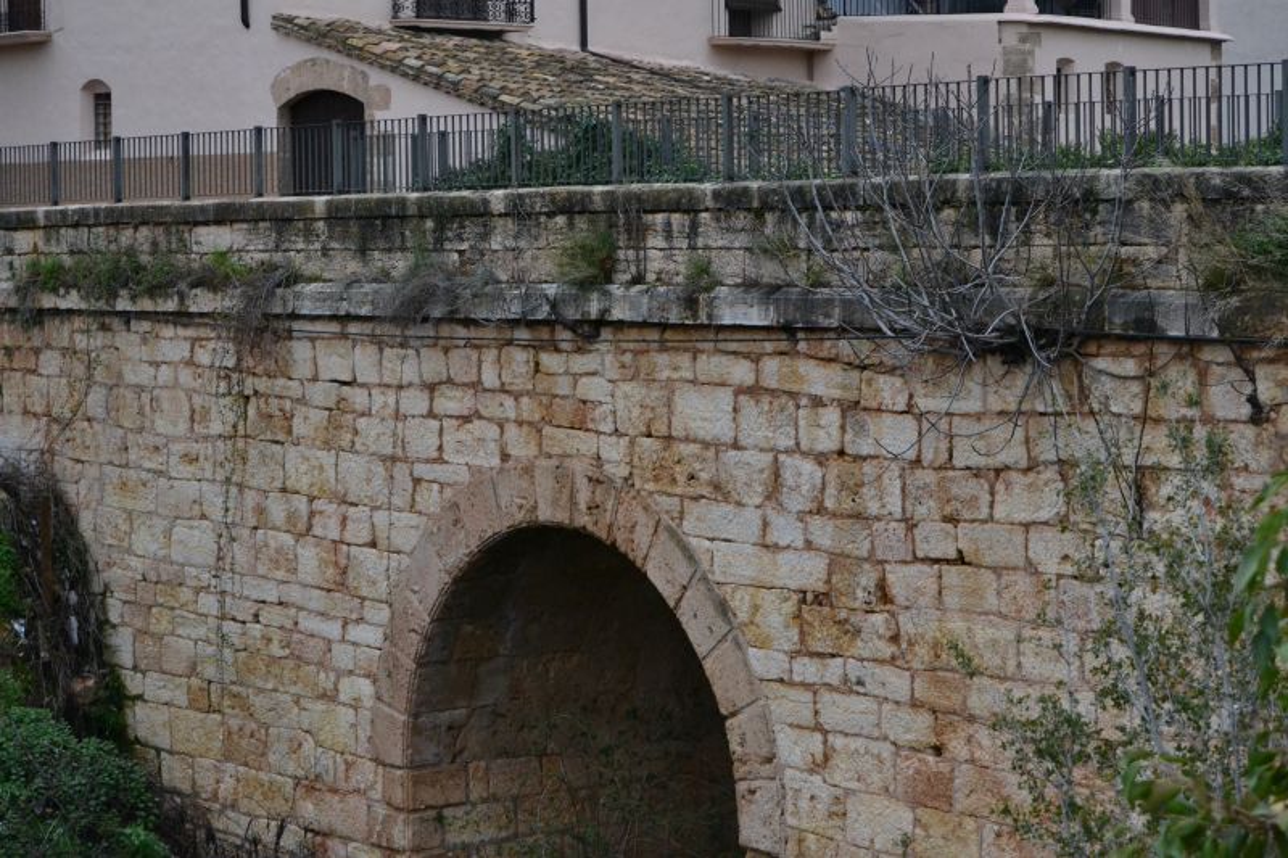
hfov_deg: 24.6
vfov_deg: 16.5
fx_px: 2951
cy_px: 429
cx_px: 644
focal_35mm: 82
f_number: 6.3
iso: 1600
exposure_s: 1/2000
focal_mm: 55
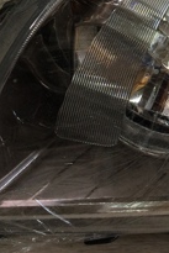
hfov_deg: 13.5
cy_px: 37
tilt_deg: -46.8
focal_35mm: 94
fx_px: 661
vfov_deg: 21.3
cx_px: 269
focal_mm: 4.15
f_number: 2.2
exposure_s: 1/100
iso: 64
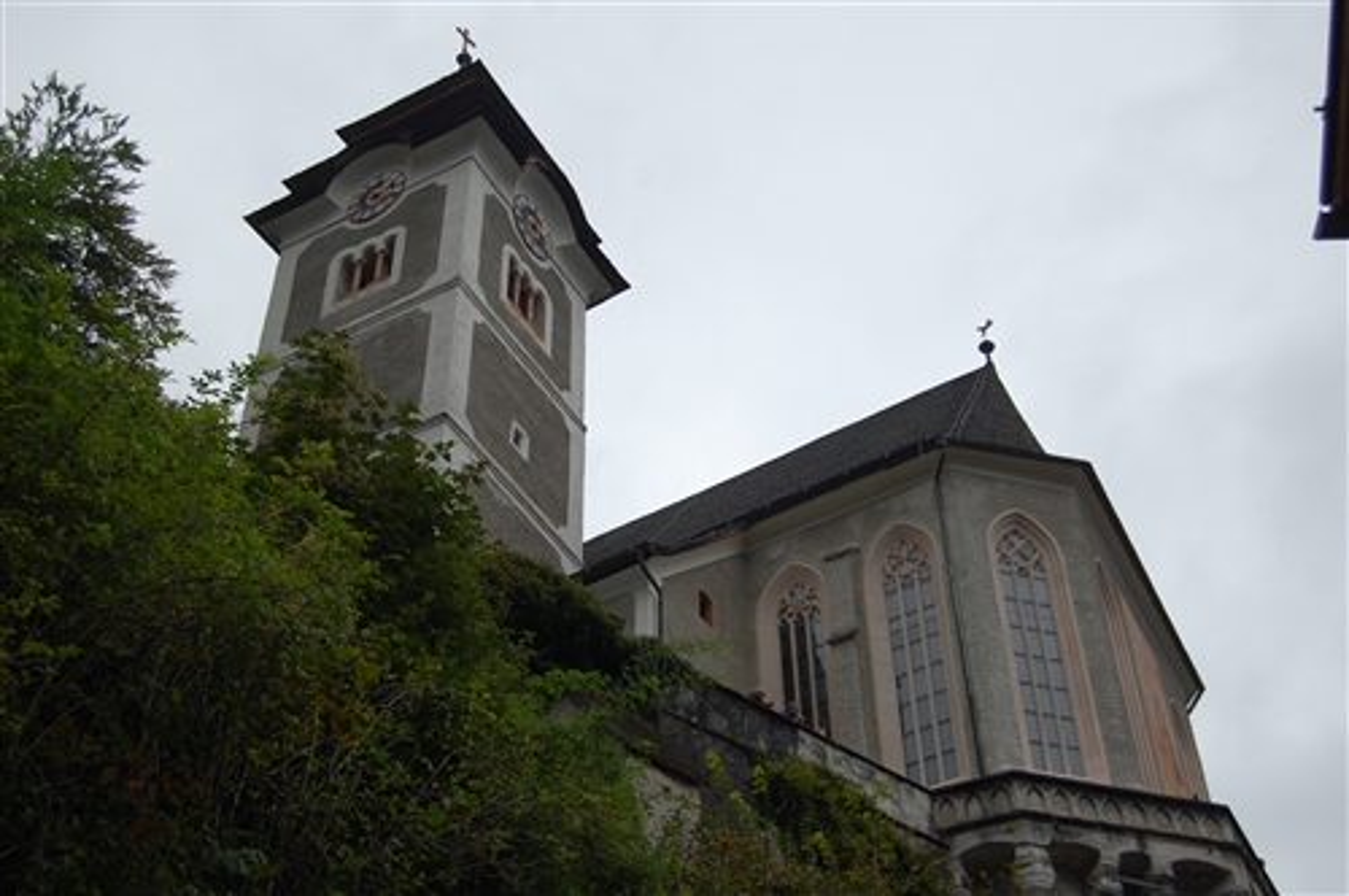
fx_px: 1796
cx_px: 674
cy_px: 448
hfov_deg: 41.2
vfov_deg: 28.0
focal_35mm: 48
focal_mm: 32
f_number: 6.3
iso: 200
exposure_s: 1/160
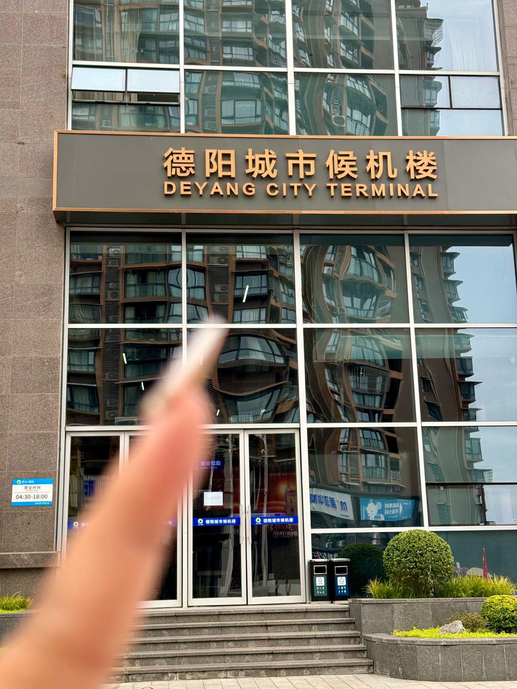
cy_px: 344
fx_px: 956
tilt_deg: +13.6
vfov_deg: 39.7
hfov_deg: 30.3
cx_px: 258
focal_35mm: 48
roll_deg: +0.6
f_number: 1.78
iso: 64
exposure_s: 1/470
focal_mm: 6.76
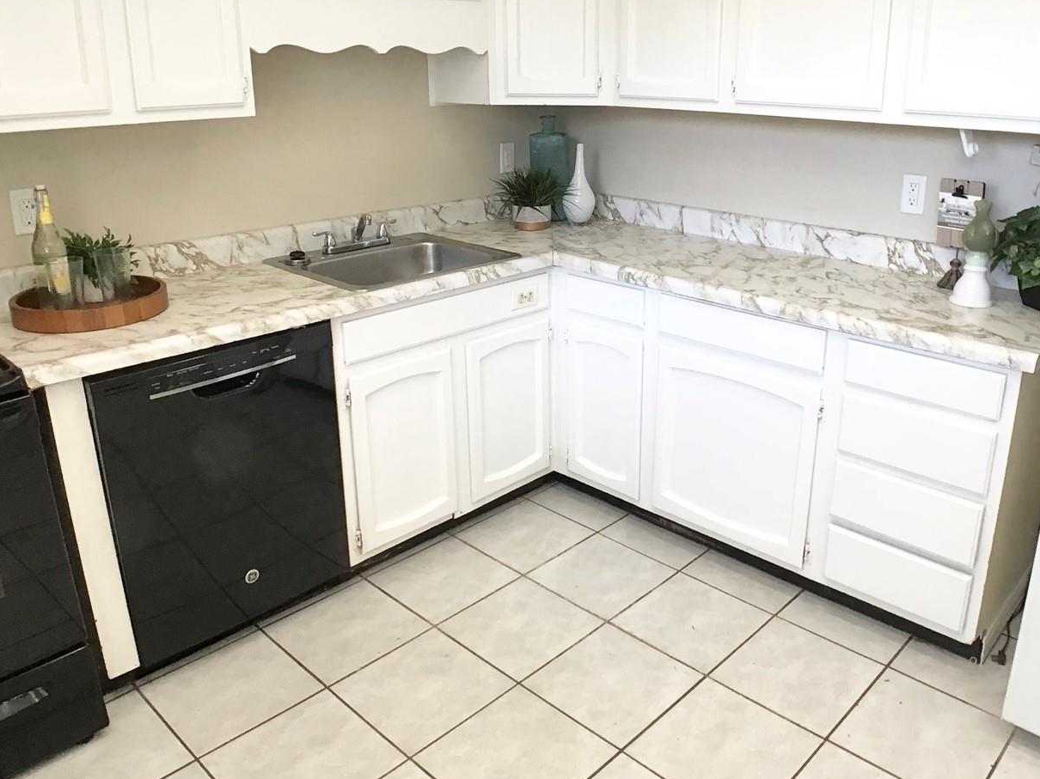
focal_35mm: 41
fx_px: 1232
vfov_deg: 35.1
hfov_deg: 45.6
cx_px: 607
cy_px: 329
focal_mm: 3.3
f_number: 2.4
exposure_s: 1/30
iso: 32
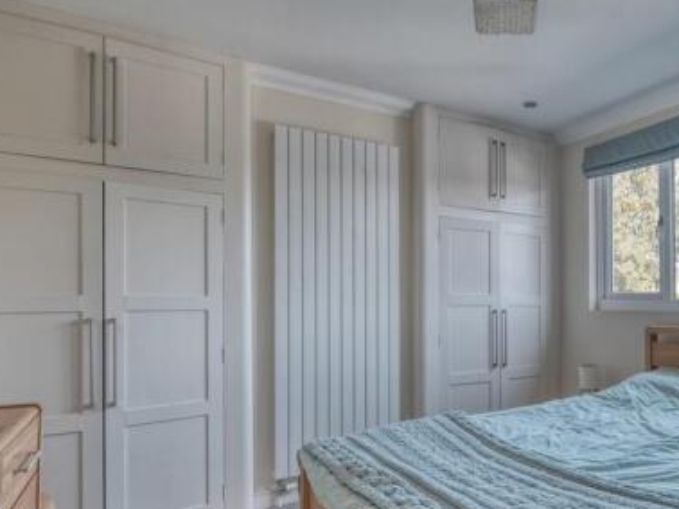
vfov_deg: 54.6
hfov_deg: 64.0
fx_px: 490
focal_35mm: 25
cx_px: 533
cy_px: 296
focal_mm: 10
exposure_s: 1/13
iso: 250
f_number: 8
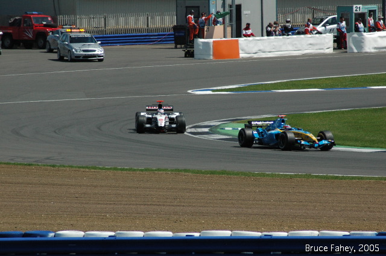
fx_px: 4819
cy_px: 128
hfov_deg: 4.6
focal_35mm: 450
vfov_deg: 3.0
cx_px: 193
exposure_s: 1/2500
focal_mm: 300
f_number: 8
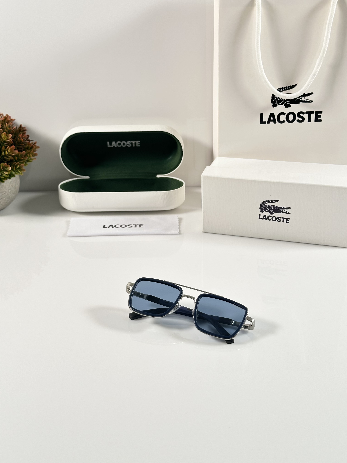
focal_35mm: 48
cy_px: 232
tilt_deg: -26.3
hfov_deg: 30.3
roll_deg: +1.6
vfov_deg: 39.7
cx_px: 174
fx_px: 642
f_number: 1.78
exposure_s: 1/100
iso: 80
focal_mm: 6.86
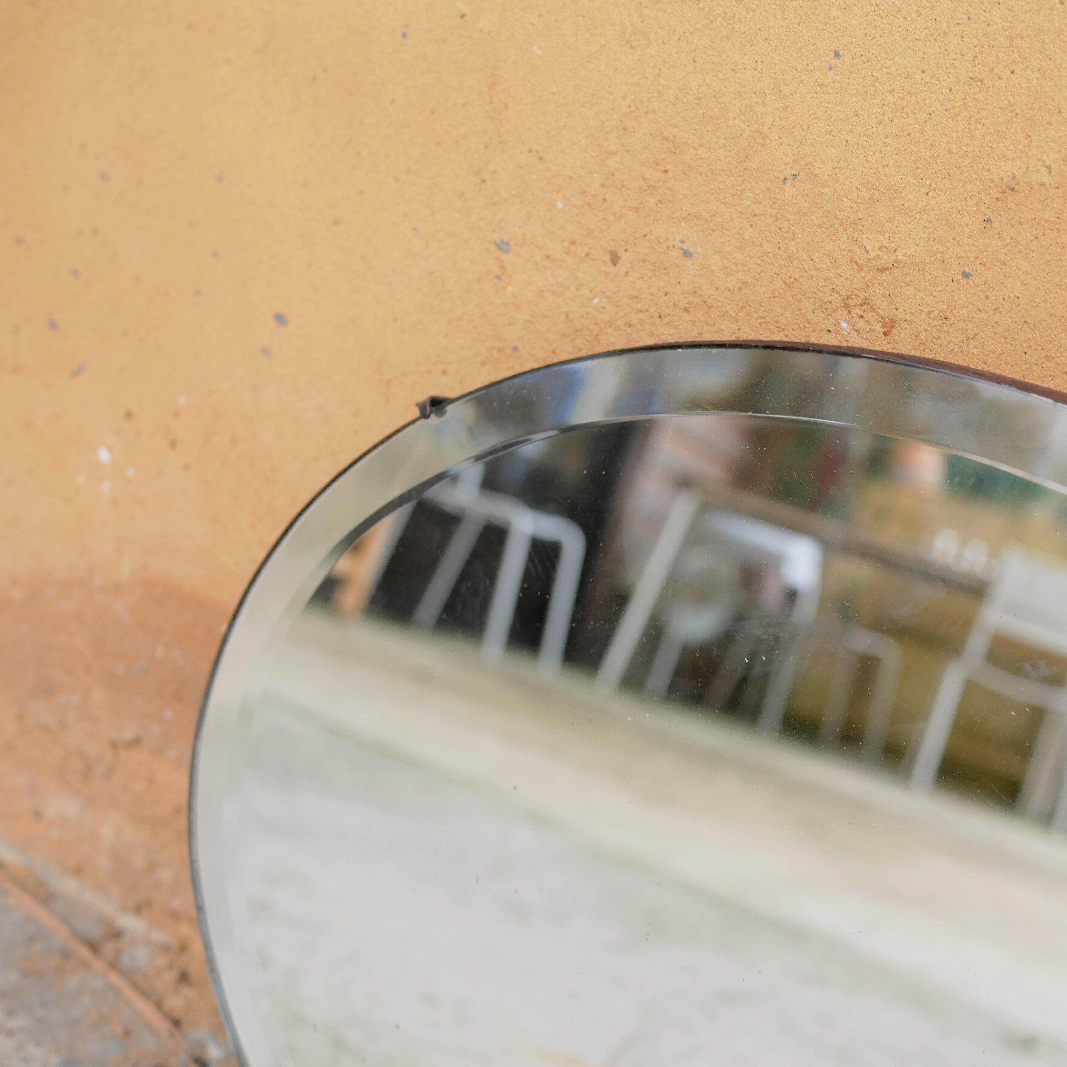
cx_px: 621
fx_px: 1674
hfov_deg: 35.3
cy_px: 538
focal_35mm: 48
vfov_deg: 35.4
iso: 200
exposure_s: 1/320
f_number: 3.2
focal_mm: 20
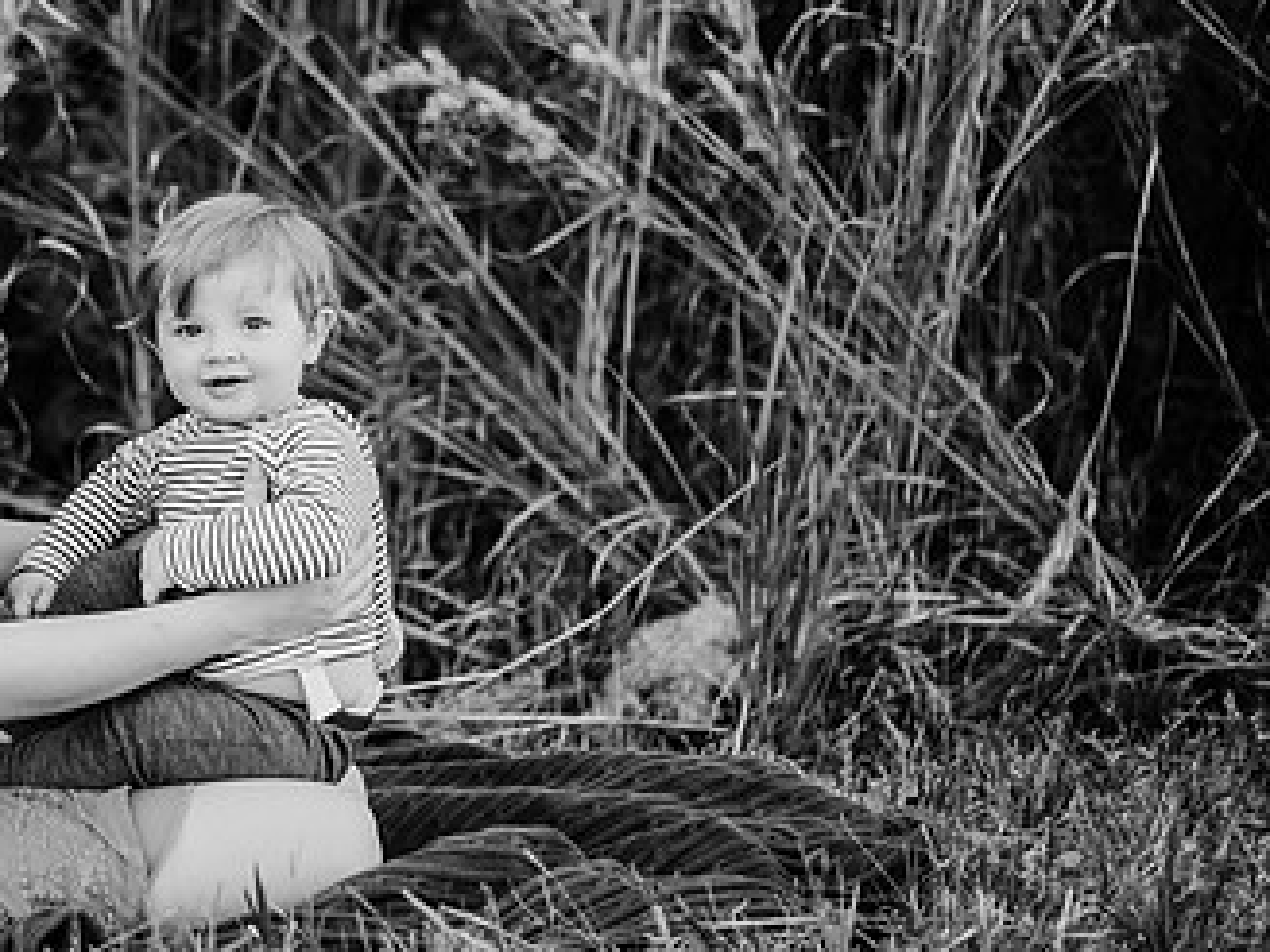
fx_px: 3119
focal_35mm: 85
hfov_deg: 22.7
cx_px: 236
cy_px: 350
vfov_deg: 17.3
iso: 200
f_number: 1.8
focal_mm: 50
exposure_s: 1/800
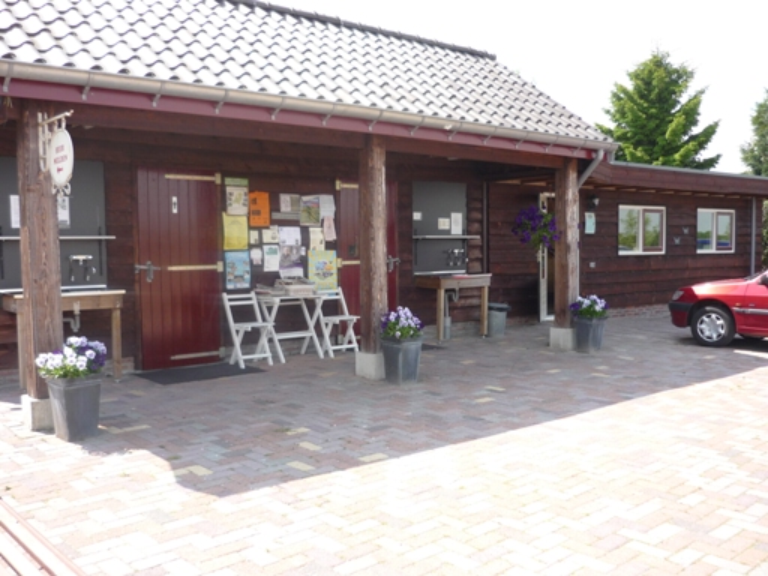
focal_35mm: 33
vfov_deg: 42.9
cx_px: 384
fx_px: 732
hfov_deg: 55.4
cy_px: 288
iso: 100
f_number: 2.8
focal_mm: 5.5
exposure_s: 1/400
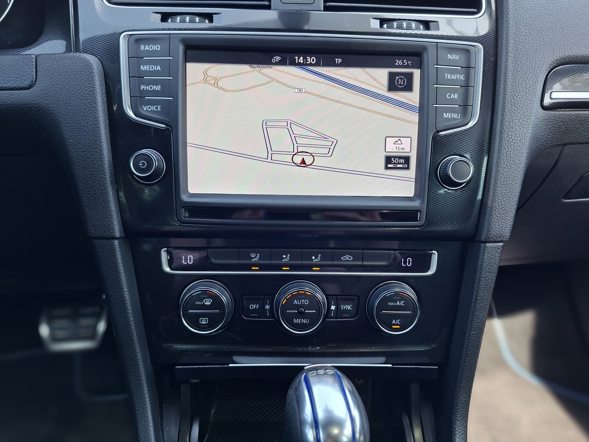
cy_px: 221
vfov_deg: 58.9
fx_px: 391
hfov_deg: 73.9
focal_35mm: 23
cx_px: 294
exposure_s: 1/100
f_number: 1.8
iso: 50
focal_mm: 5.54
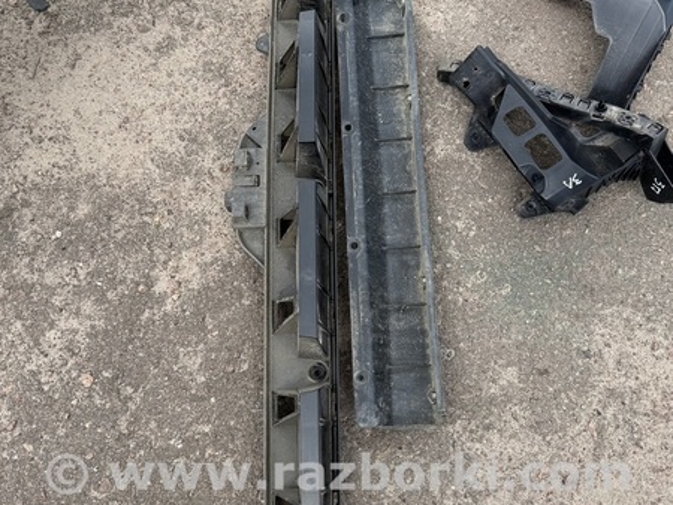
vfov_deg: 56.9
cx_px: 336
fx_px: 467
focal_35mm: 24
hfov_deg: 71.6
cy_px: 252
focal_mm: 6.76
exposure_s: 1/943
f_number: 1.78
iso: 80
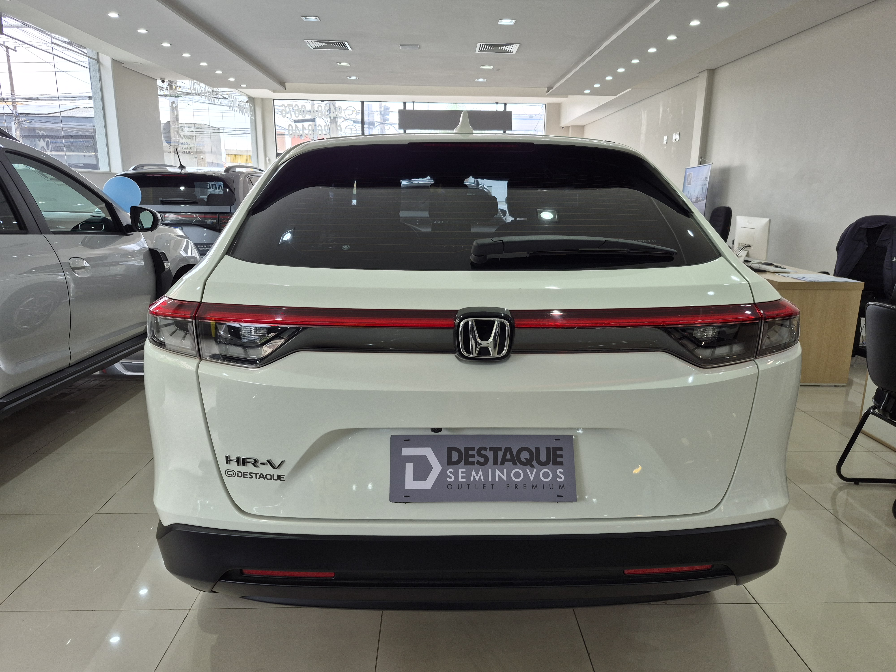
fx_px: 595
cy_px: 336
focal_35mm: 23
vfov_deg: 58.9
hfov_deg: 73.9
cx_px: 448
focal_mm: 5.4
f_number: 1.8
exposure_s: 1/120
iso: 50
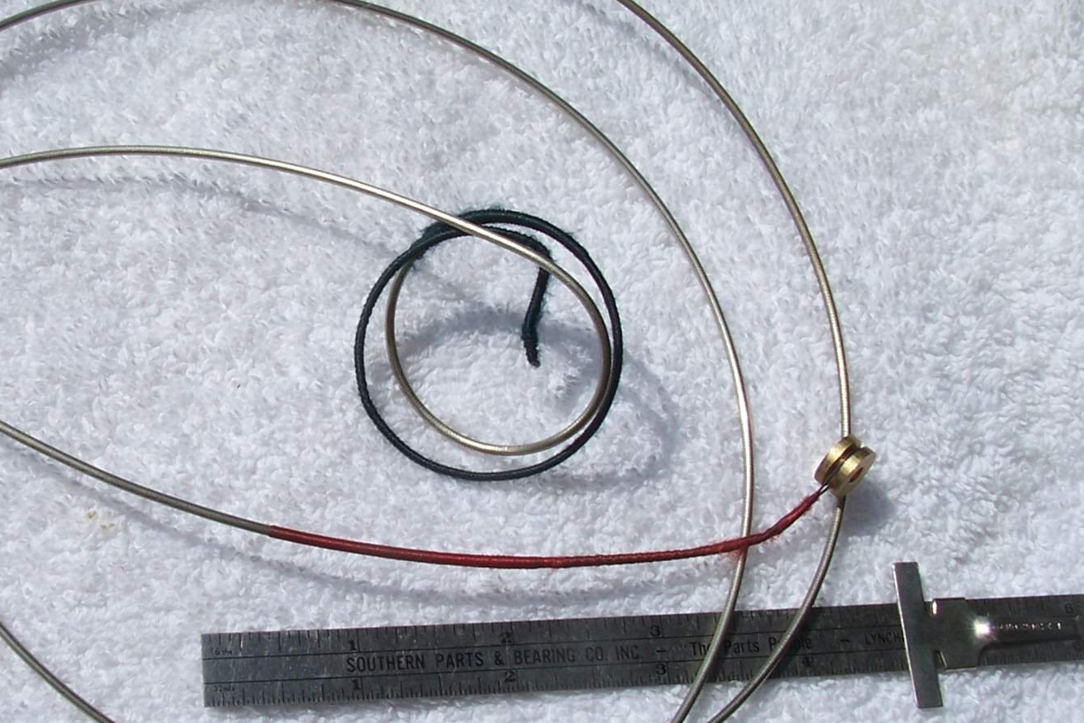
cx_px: 297
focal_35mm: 56
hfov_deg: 35.0
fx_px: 1686
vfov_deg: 24.2
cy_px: 425
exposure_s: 1/1400
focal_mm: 6
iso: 80
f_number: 5.6
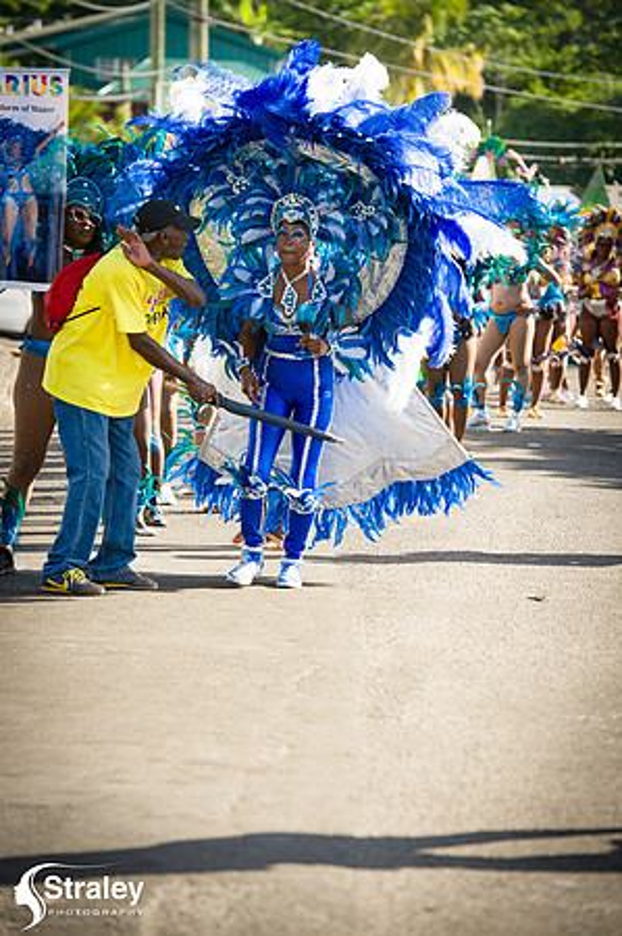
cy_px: 468
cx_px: 311
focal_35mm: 150
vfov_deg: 13.7
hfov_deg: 9.1
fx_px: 3896
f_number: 5.6
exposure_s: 1/200
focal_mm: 150
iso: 100
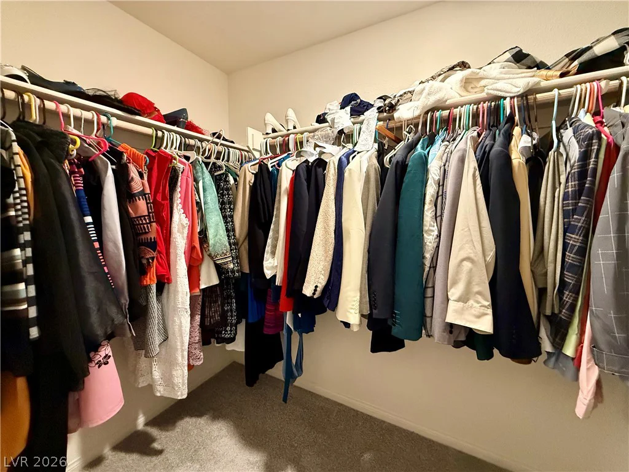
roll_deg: -0.6
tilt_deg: -5.5
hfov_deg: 102.1
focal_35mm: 14
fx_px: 254
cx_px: 314
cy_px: 236
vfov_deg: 85.7
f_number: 2.2
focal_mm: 2.22
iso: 640
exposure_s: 1/60
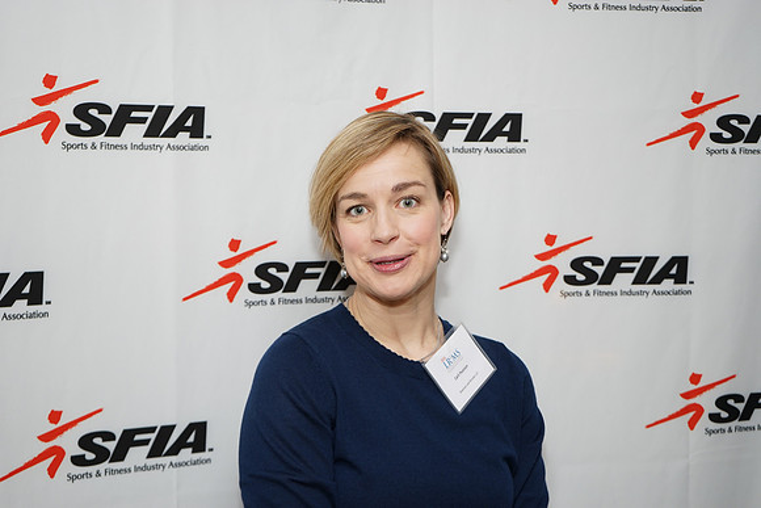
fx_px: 1311
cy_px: 254
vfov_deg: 21.9
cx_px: 380
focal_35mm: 62
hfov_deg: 32.4
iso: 400
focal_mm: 62
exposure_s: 1/100
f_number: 5.6
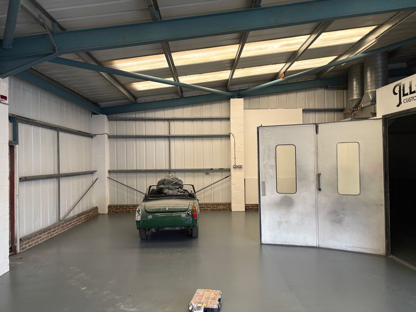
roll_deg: +0.6
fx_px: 313
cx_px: 208
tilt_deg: +1.5
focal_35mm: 26
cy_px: 156
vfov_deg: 53.1
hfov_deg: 67.3
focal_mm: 5.96
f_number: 1.6
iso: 250
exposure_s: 1/60
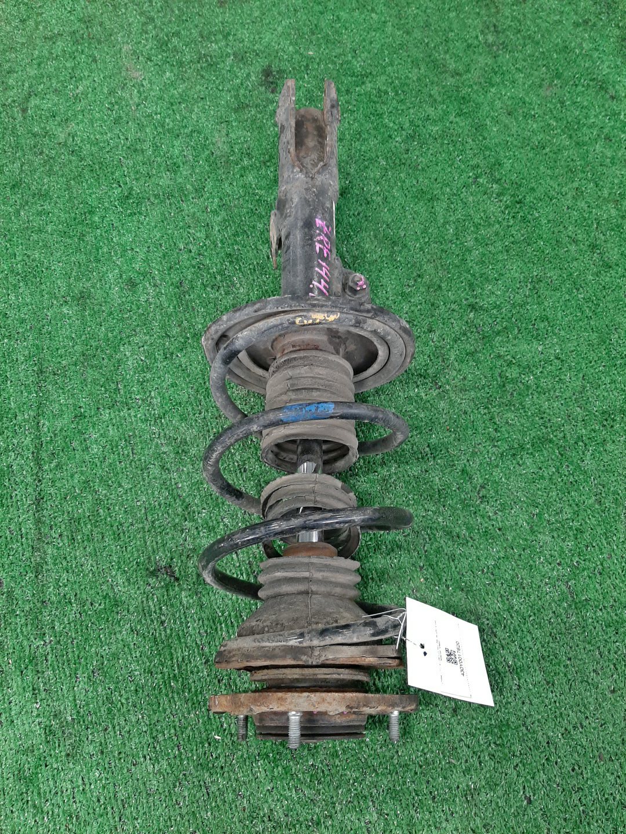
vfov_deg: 67.3
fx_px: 627
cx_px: 313
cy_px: 417
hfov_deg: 53.1
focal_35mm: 26
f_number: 1.7
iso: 199
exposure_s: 1/50
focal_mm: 3.93
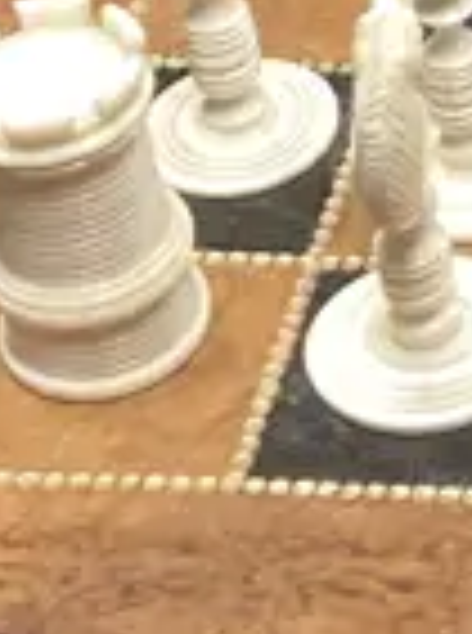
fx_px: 3726
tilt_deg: -35.0
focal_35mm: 204
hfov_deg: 6.8
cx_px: 1160
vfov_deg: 9.5
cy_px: -189
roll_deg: -0.4
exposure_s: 1/50
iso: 160
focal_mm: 3.99
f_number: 1.8
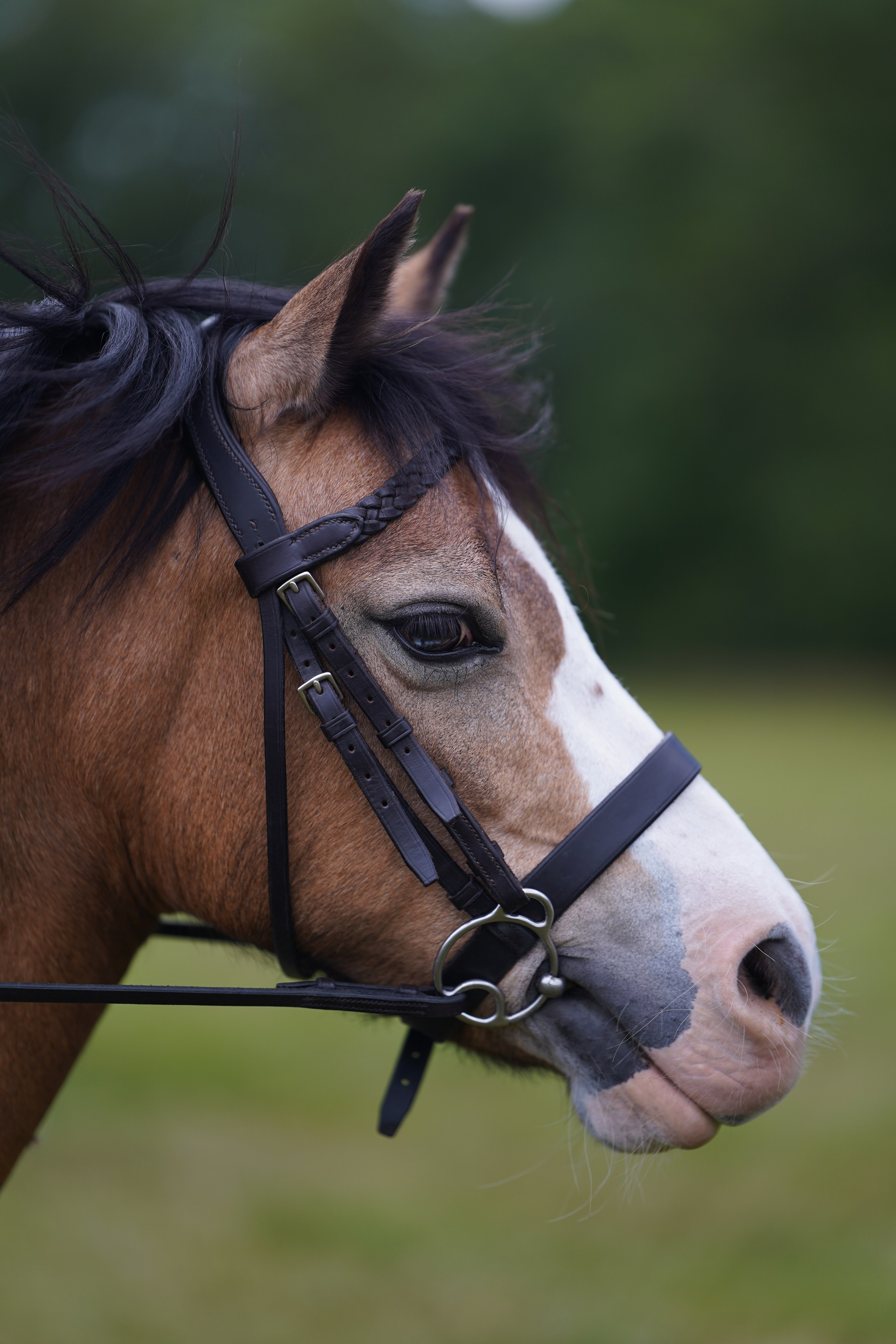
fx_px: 3173
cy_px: 672
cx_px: 448
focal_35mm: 85
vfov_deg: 23.9
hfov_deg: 16.1
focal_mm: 85
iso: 100
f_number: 1.4
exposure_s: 1/640
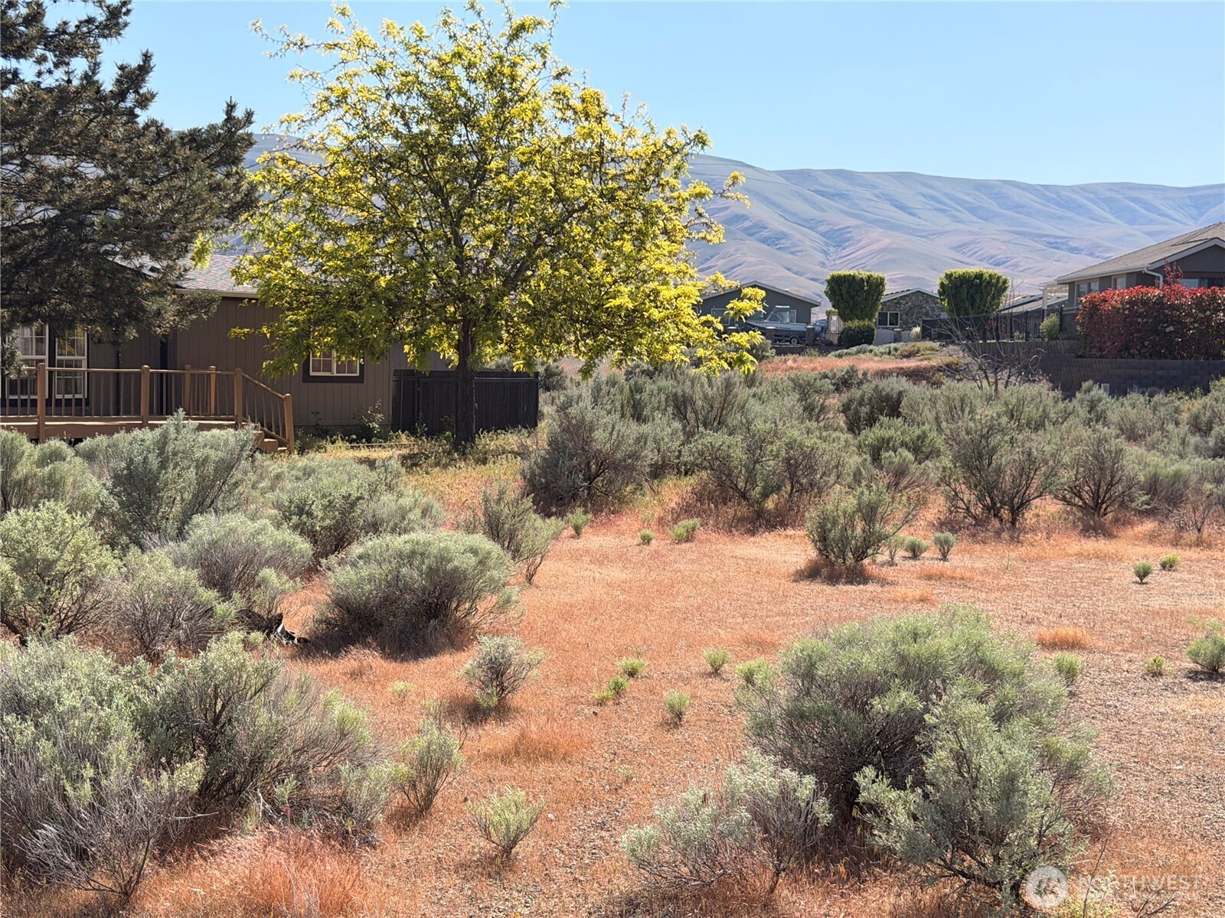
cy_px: 459
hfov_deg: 39.7
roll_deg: -2.3
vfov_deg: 30.3
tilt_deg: -0.4
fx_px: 1699
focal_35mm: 48
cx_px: 612
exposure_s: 1/4098
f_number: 1.78
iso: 64
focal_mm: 6.76
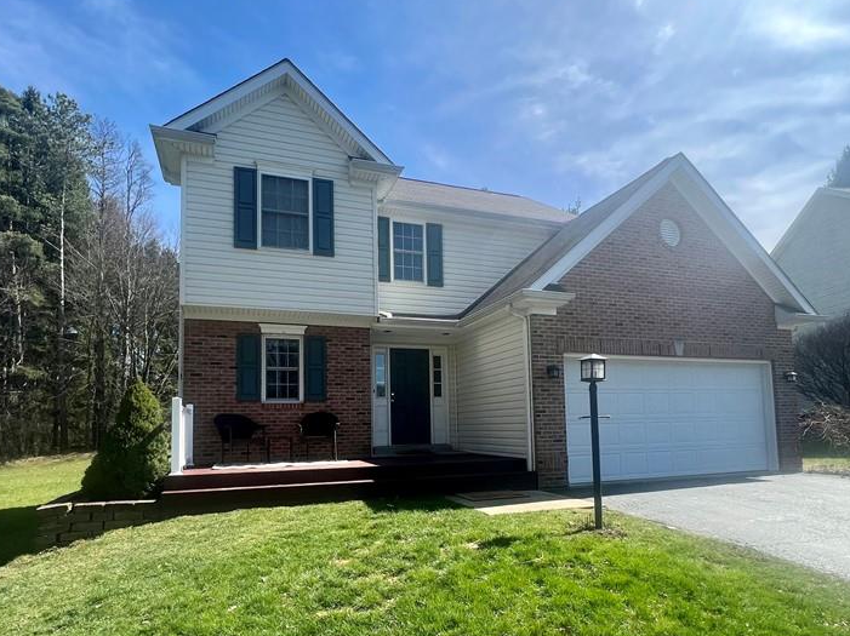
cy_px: 394
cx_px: 416
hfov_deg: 84.7
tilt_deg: +4.3
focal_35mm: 19
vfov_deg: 67.7
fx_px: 466
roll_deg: +1.4
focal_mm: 1.57
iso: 32
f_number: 1.8
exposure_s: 1/1220
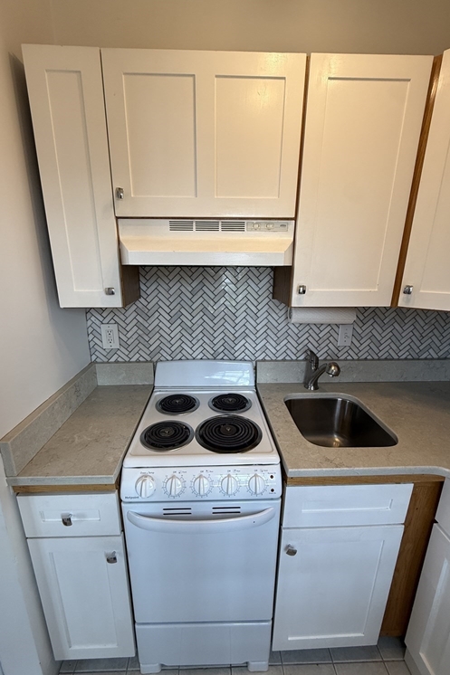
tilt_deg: -16.3
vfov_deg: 100.4
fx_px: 281
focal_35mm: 15
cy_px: 342
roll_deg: -1.3
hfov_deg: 77.3
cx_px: 217
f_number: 2.2
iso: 100
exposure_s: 1/120
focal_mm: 2.22
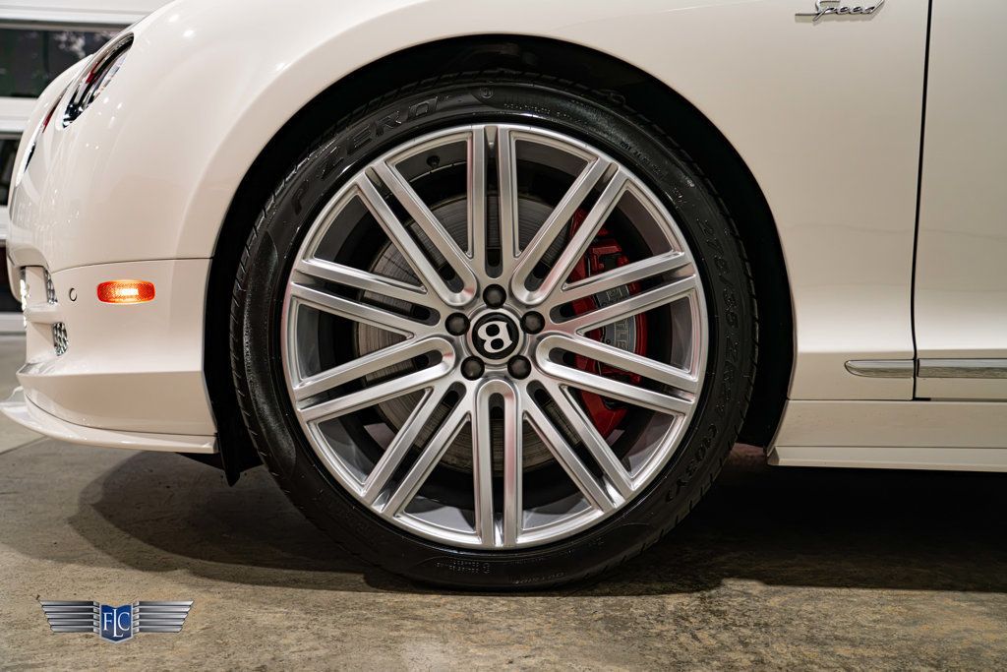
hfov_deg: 54.4
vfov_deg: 37.9
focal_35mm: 35
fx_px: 979
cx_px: 504
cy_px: 336
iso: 1000
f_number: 4
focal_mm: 35
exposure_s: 1/80
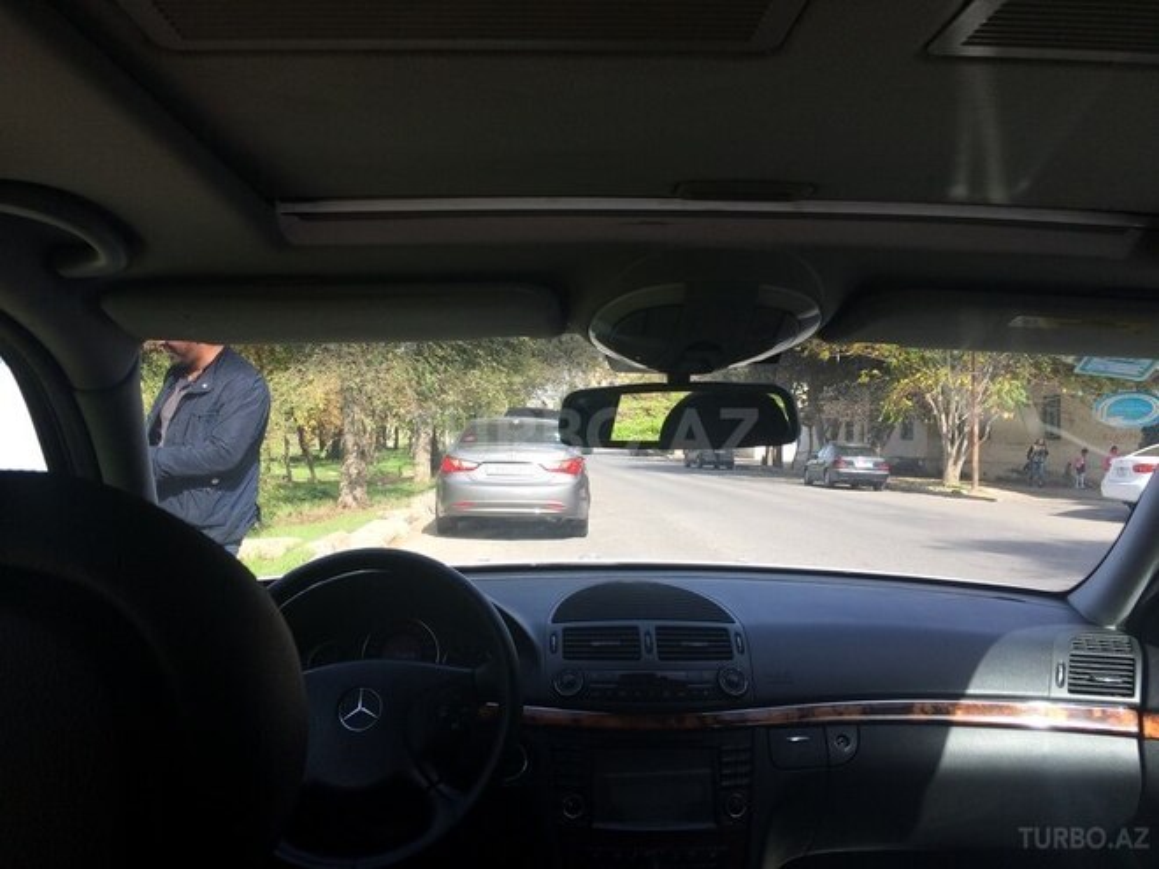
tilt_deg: -2.1
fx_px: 971
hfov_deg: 61.7
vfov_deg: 48.2
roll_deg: -1.9
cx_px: 580
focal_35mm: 29
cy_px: 434
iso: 32
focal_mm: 4.15
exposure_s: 1/441
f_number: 2.2
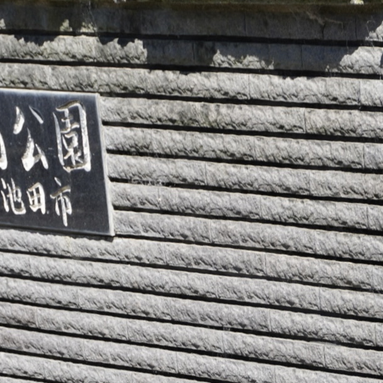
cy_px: 250
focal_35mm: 132
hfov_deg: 13.1
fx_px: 1652
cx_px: 15
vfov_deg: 13.2
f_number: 9
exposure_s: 1/125
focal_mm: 50
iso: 100
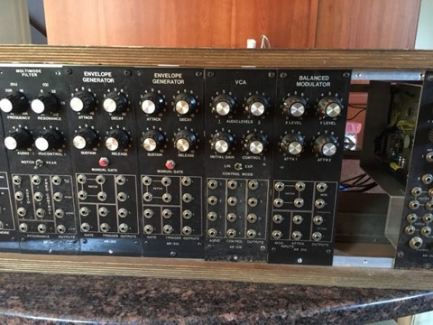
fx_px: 363
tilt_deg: -17.2
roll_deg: -0.4
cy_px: 162
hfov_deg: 61.7
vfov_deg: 48.2
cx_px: 216
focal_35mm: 29
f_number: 2.2
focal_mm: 4.15
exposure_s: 1/15
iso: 250
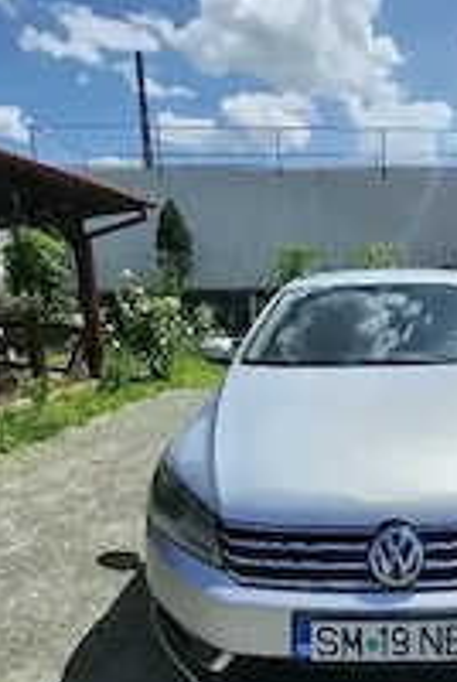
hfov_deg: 44.9
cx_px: 385
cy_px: 379
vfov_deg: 67.1
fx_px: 512
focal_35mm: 27
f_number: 2.2
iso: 40
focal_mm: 1.74
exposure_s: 1/5000
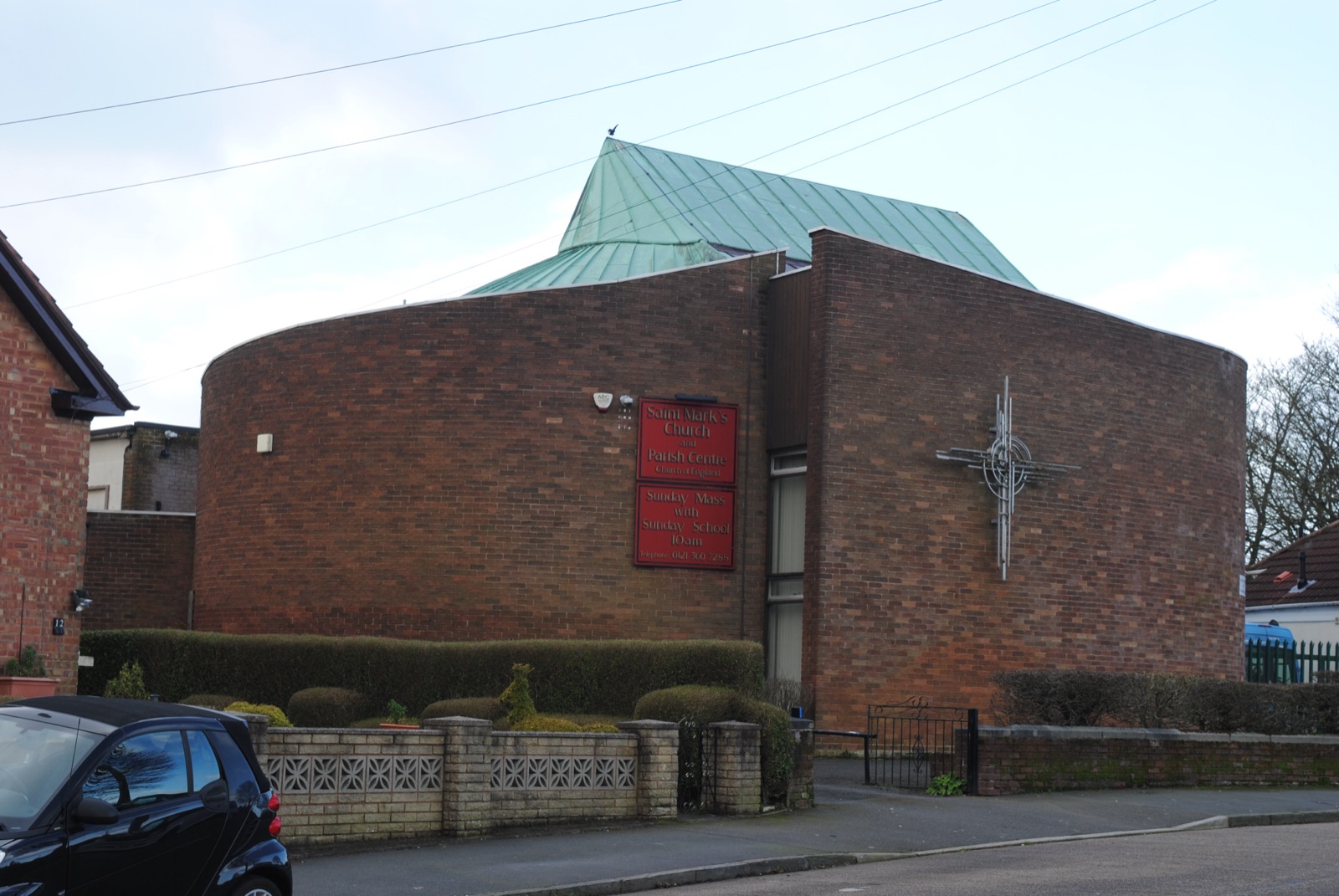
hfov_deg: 28.0
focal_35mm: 72
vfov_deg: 19.0
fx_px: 2681
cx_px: 670
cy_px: 448
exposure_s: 1/50
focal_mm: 48
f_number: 10
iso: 100
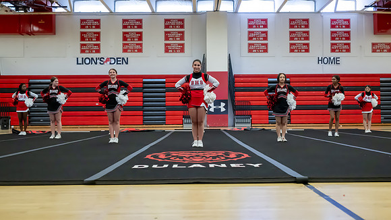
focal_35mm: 40
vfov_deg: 29.8
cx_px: 207
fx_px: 413
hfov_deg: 50.6
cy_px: 107
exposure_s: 1/800
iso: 5600
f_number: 2.8
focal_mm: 30
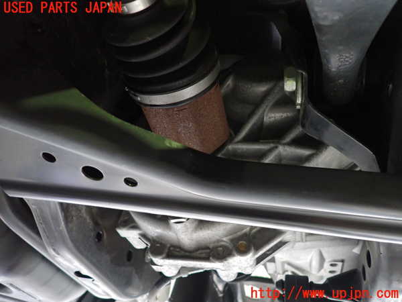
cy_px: 151
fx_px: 290
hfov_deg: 69.4
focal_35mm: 25
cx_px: 201
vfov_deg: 54.9
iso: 800
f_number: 2
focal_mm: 4.5
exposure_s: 1/25
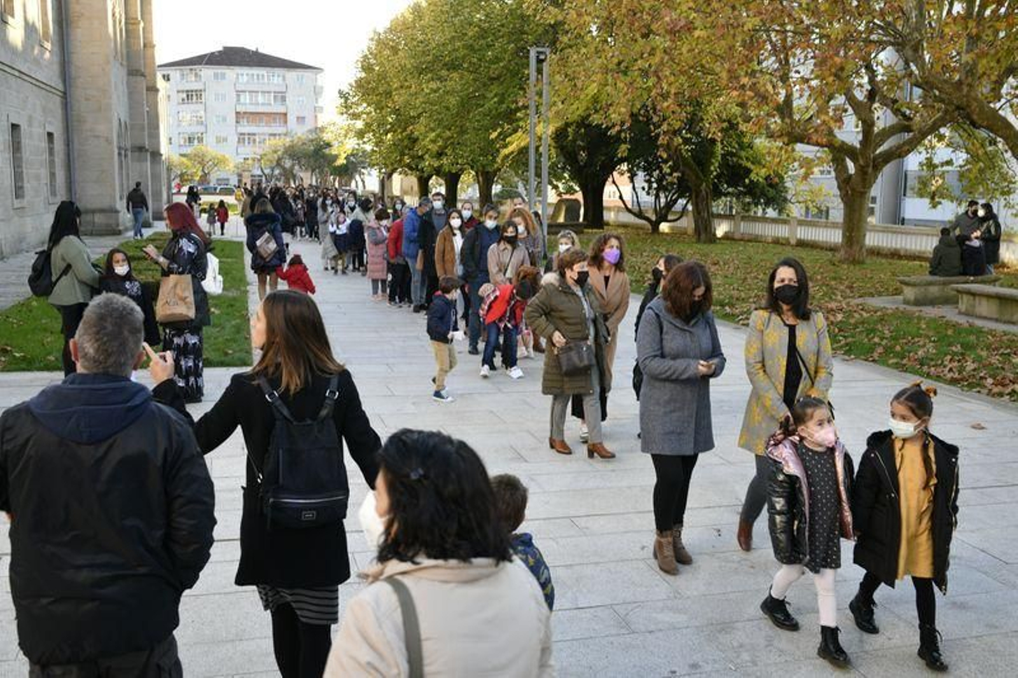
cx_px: 509
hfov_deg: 54.4
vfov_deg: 37.8
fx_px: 989
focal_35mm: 35
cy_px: 339
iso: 320
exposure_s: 1/160
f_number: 6.3
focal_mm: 35
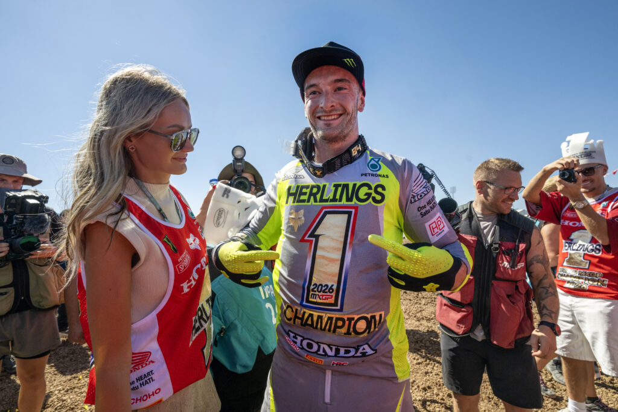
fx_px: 292
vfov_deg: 70.5
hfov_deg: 93.3
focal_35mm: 17
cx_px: 309
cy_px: 206
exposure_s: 1/1250
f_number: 6.3
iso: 400
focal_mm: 17
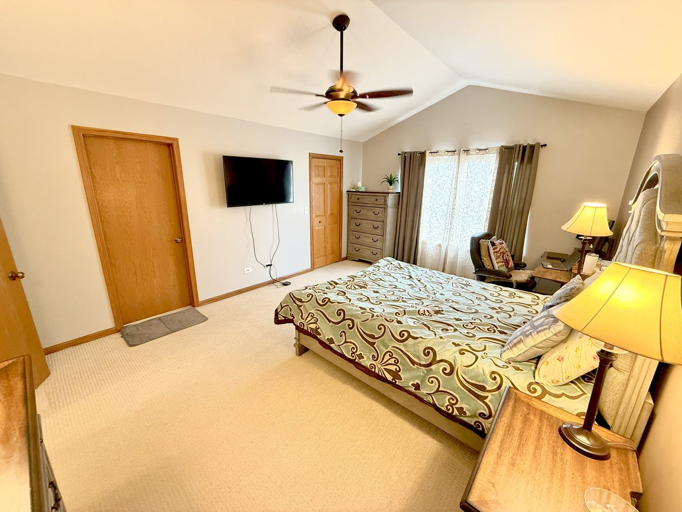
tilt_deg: -15.7
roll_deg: -1.2
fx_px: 276
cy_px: 256
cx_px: 341
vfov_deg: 85.7
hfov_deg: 102.1
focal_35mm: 14
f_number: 2.2
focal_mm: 2.22
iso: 400
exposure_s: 1/60
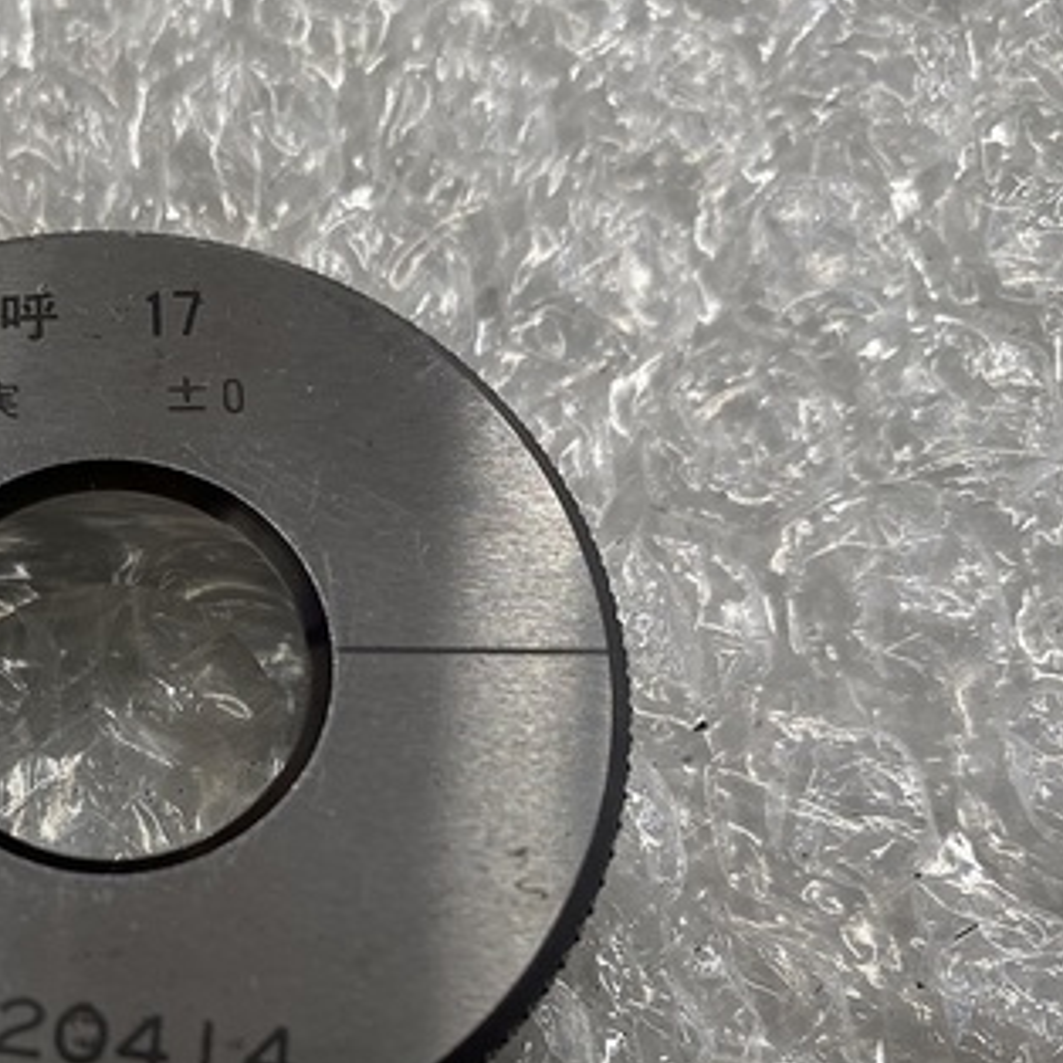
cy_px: 731
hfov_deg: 36.0
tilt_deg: -70.8
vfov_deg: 37.0
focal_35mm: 45
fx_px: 1563
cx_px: 183
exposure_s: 1/121
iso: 80
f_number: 1.8
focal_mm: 4.25
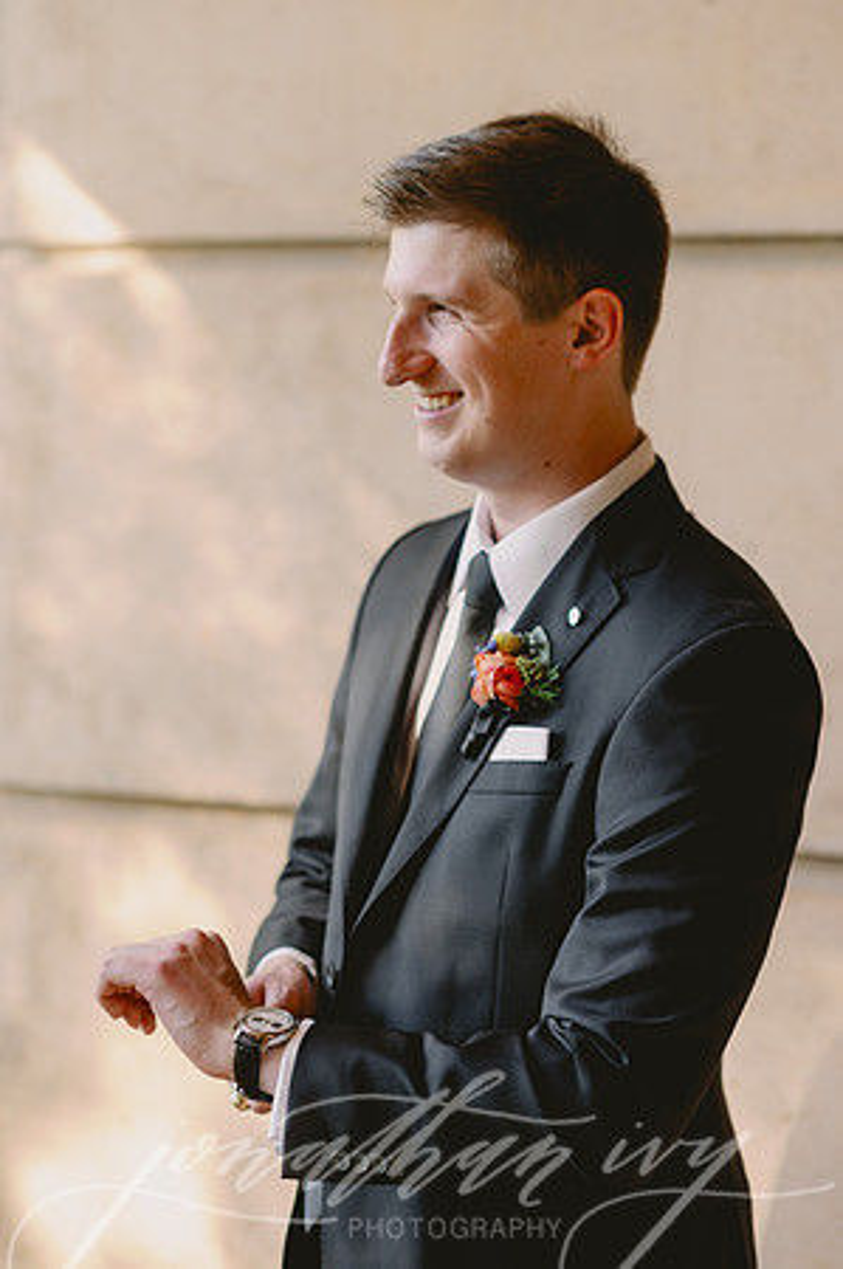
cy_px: 634
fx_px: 2992
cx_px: 422
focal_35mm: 85
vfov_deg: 23.9
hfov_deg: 16.0
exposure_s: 1/200
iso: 80
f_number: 2.5
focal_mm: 85
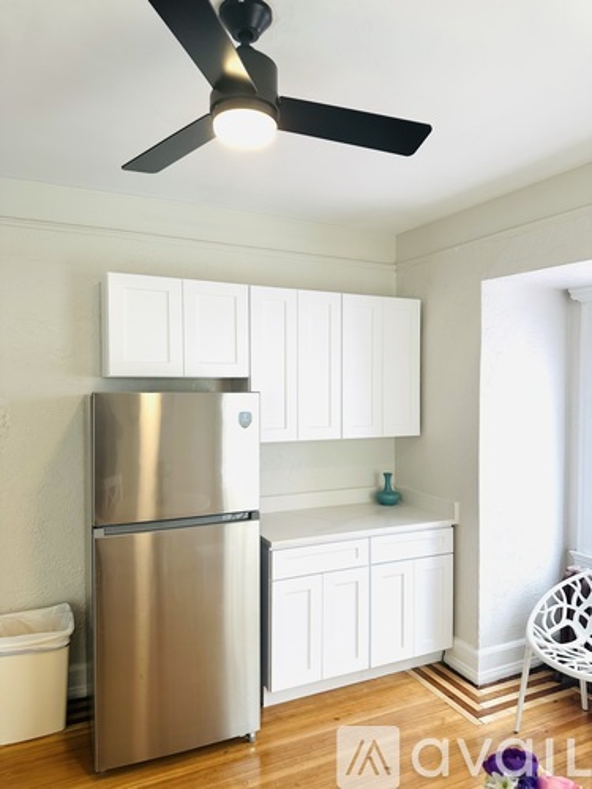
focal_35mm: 24
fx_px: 547
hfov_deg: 56.8
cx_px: 296
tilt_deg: -0.5
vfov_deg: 71.6
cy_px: 394
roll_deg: -0.1
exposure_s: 1/120
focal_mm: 6.86
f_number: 1.78
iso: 100
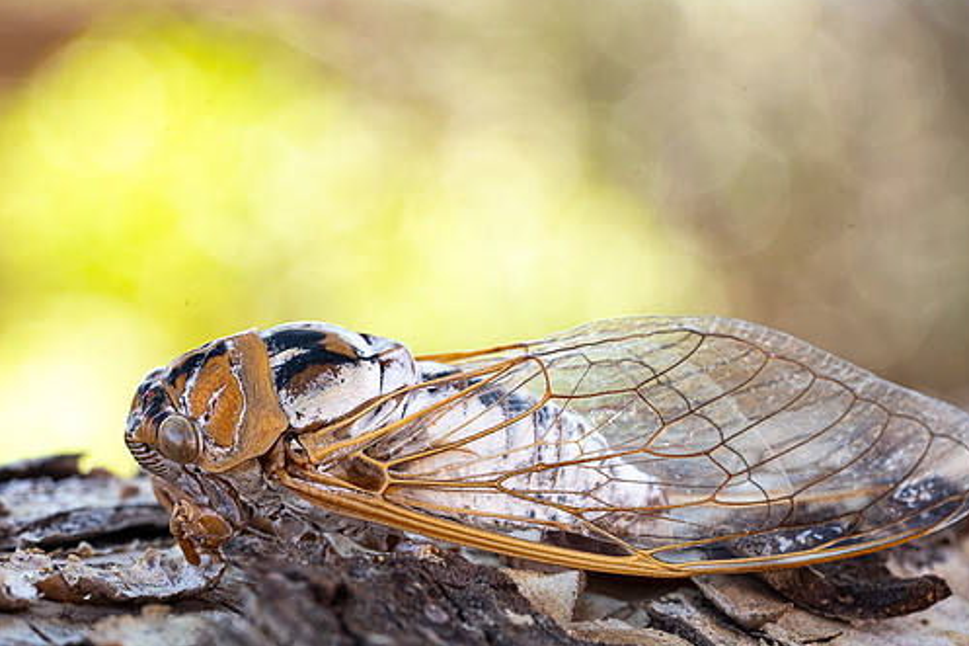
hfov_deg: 18.8
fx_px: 2933
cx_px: 449
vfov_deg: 12.6
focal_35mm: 109
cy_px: 353
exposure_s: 1/13
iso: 200
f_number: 11
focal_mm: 90
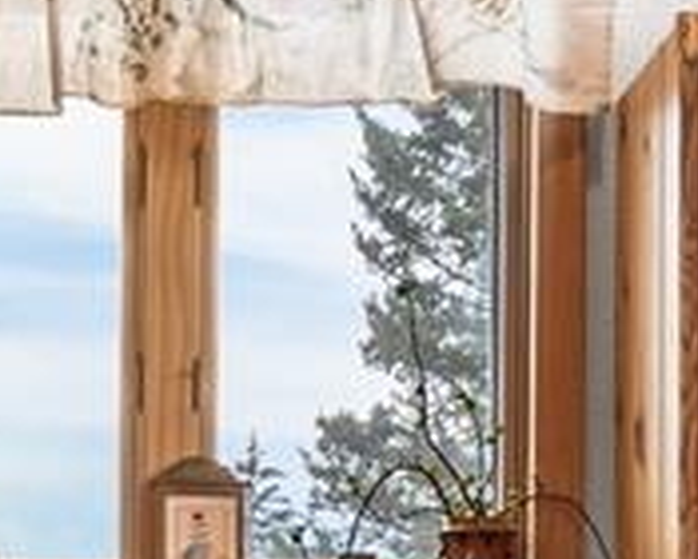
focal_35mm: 88
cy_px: 693
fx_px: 1818
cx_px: 187
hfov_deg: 21.6
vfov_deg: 16.6
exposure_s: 1/2.5
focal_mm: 16
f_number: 8
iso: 200
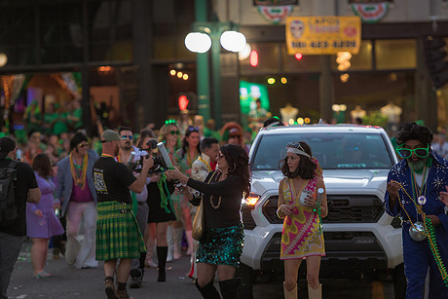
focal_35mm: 189
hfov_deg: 10.9
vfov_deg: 7.3
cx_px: 246
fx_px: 2353
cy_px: 159
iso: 2200
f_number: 2.8
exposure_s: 1/250
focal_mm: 150
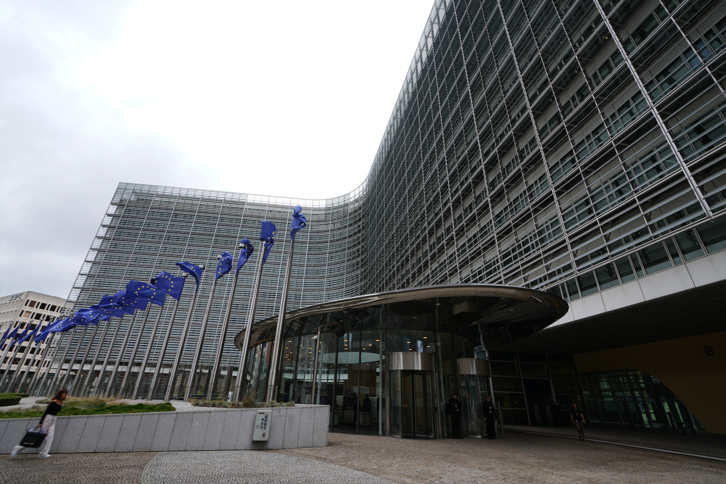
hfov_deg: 96.7
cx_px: 363
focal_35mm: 16
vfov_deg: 73.7
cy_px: 242
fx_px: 323
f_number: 14
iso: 50
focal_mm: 16
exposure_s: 1/30
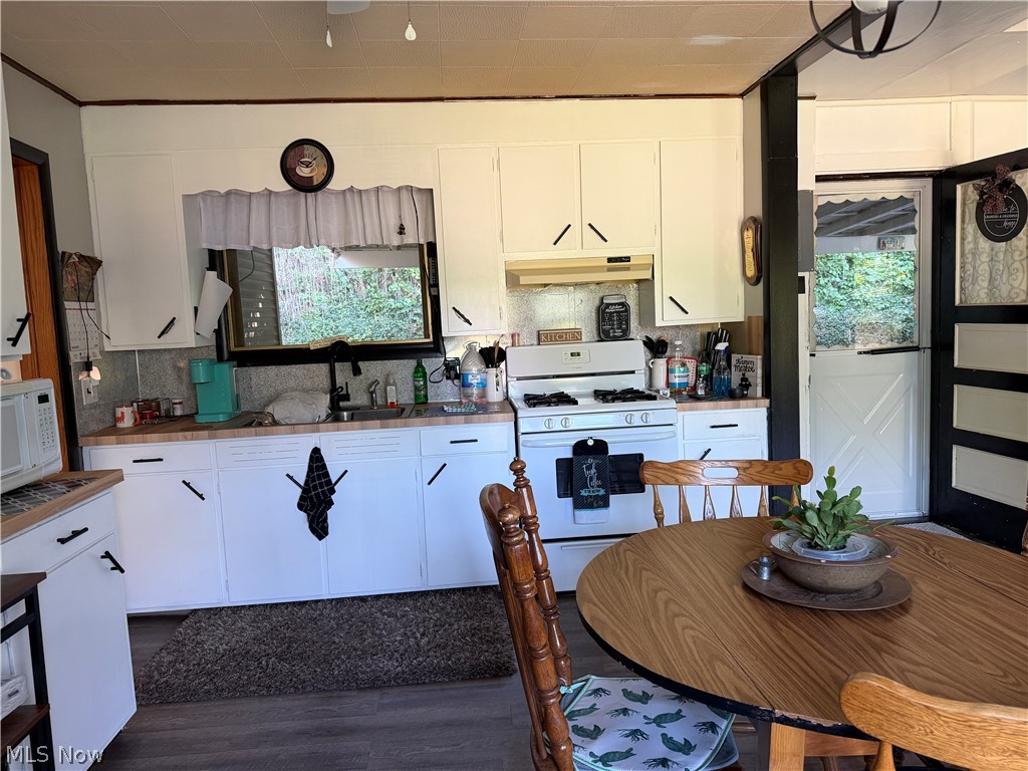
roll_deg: +2.0
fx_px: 713
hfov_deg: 71.6
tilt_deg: -5.8
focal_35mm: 24
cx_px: 514
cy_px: 386
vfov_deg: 56.8
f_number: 1.78
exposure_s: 1/60
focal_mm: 6.76
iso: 250
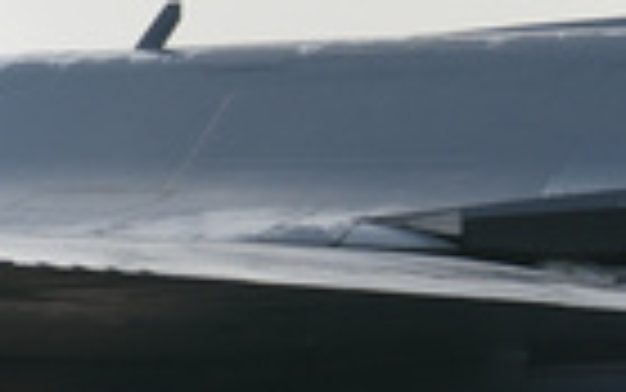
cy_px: 626
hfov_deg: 3.9
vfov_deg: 2.5
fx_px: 8995
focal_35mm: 527
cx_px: -703
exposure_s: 1/1000
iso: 200
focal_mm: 70
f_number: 2.8
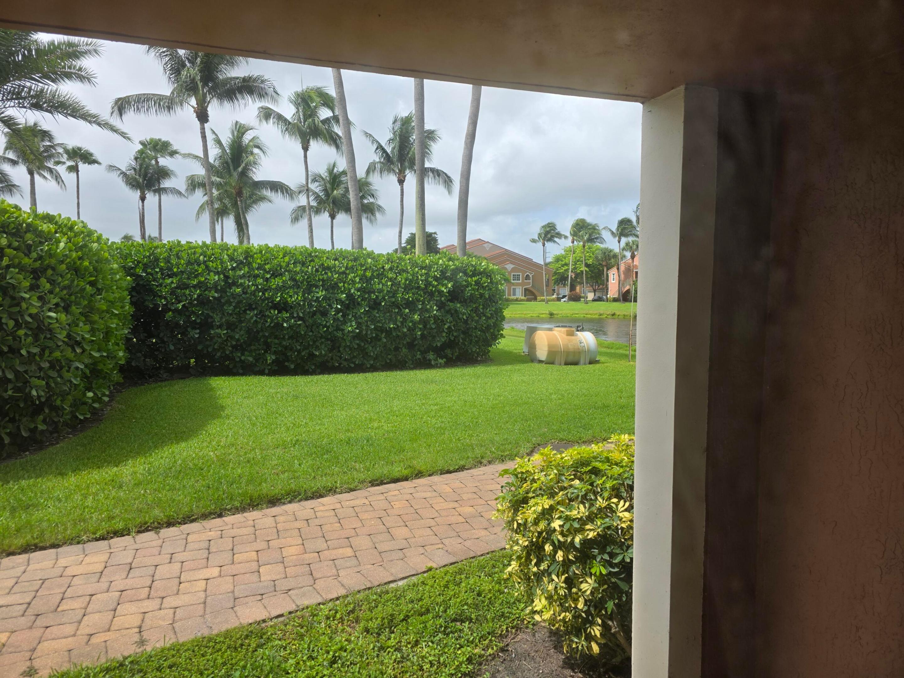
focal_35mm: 23
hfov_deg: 73.9
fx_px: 601
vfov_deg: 58.9
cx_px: 452
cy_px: 339
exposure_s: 1/3598
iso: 80
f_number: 1.7
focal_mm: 6.3
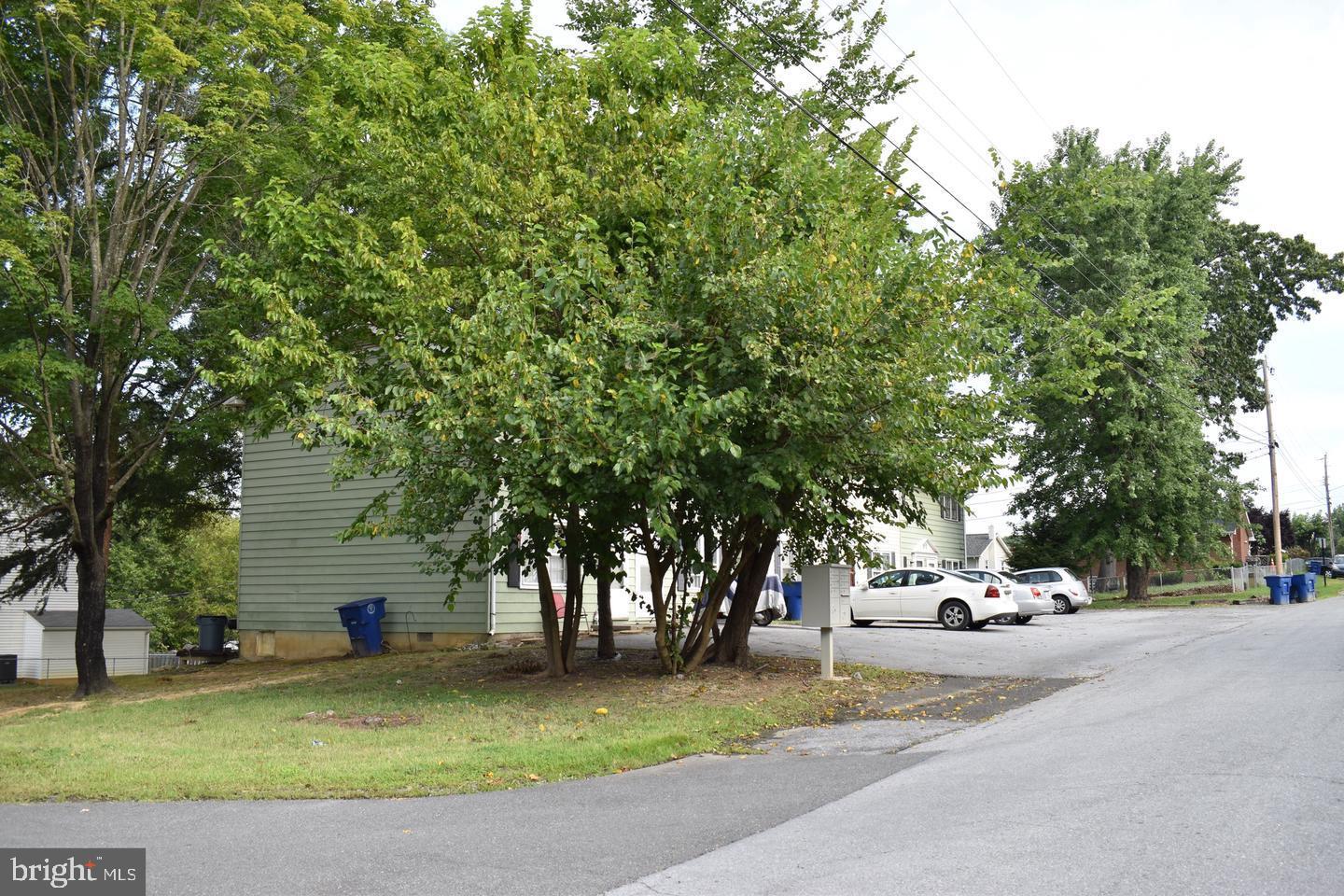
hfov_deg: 59.5
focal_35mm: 32
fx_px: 1176
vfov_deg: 41.7
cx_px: 672
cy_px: 448
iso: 200
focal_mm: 21
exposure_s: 1/250
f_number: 6.3
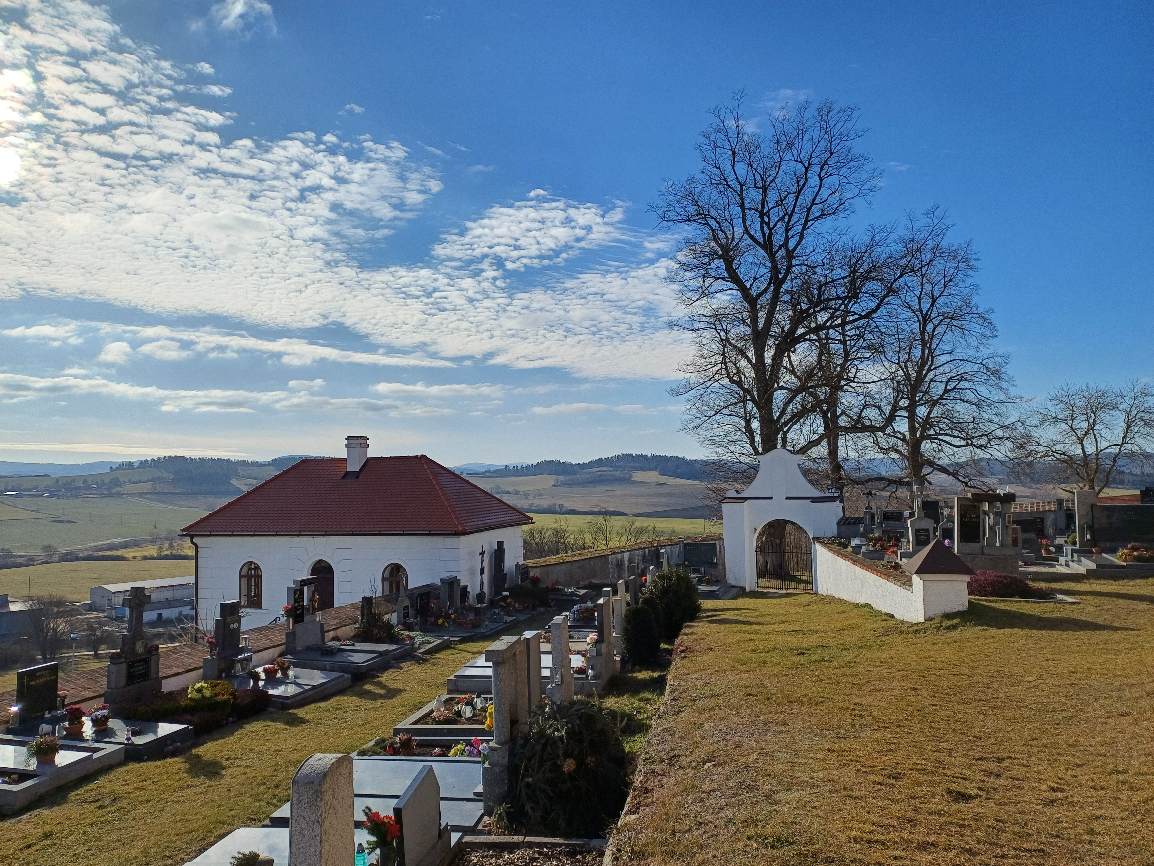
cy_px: 433
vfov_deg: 54.9
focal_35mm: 25
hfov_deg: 69.4
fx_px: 833
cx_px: 577
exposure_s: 1/2732
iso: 50
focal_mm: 4.65
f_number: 1.8
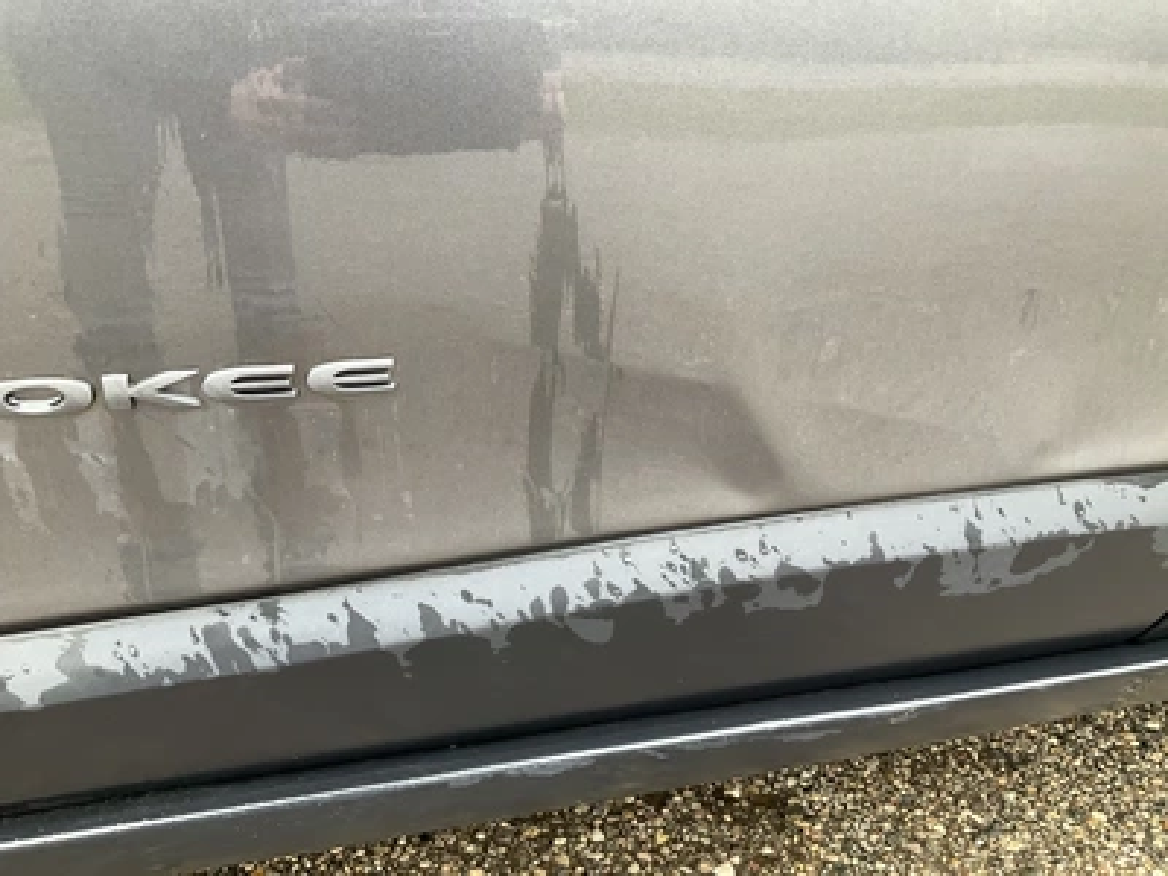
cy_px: 438
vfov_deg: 48.2
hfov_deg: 61.7
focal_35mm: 29
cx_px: 584
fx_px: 979
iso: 80
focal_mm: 3
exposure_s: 1/60
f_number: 1.8
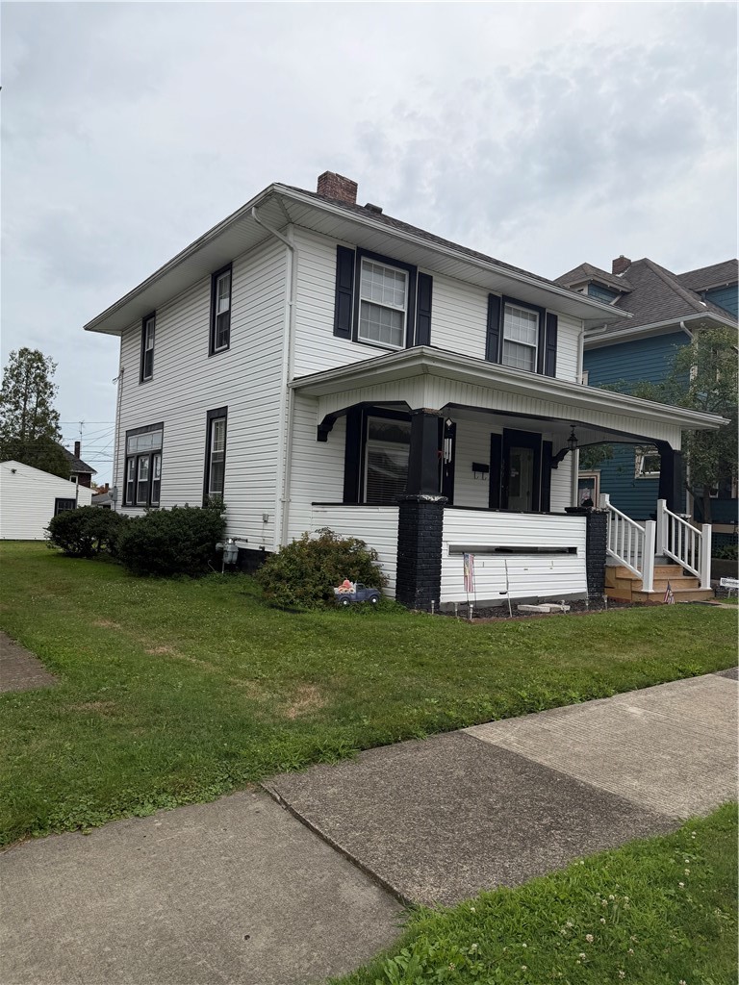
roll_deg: -2.8
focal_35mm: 24
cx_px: 370
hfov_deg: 56.8
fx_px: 683
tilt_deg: +2.8
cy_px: 492
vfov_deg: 71.6
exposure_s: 1/4975
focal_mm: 6.76
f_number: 1.78
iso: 80
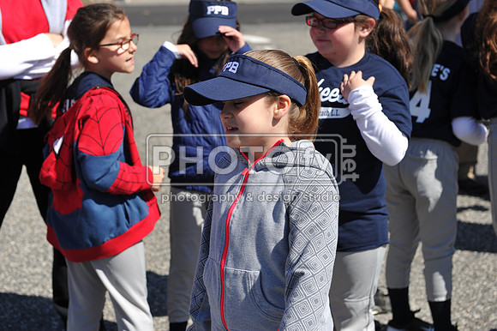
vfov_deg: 19.4
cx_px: 248
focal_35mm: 70
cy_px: 166
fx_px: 966
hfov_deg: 28.9
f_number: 5
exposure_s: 1/800
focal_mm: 70
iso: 200
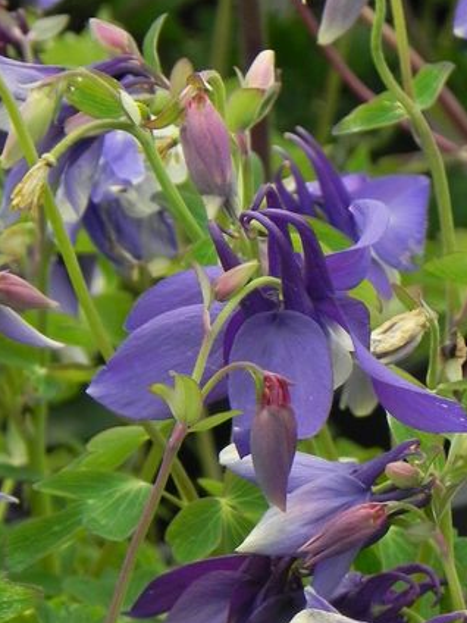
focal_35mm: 549
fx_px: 9875
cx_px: 414
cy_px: 323
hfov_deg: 2.7
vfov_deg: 3.6
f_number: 5
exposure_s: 1/200
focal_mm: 51.8
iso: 160
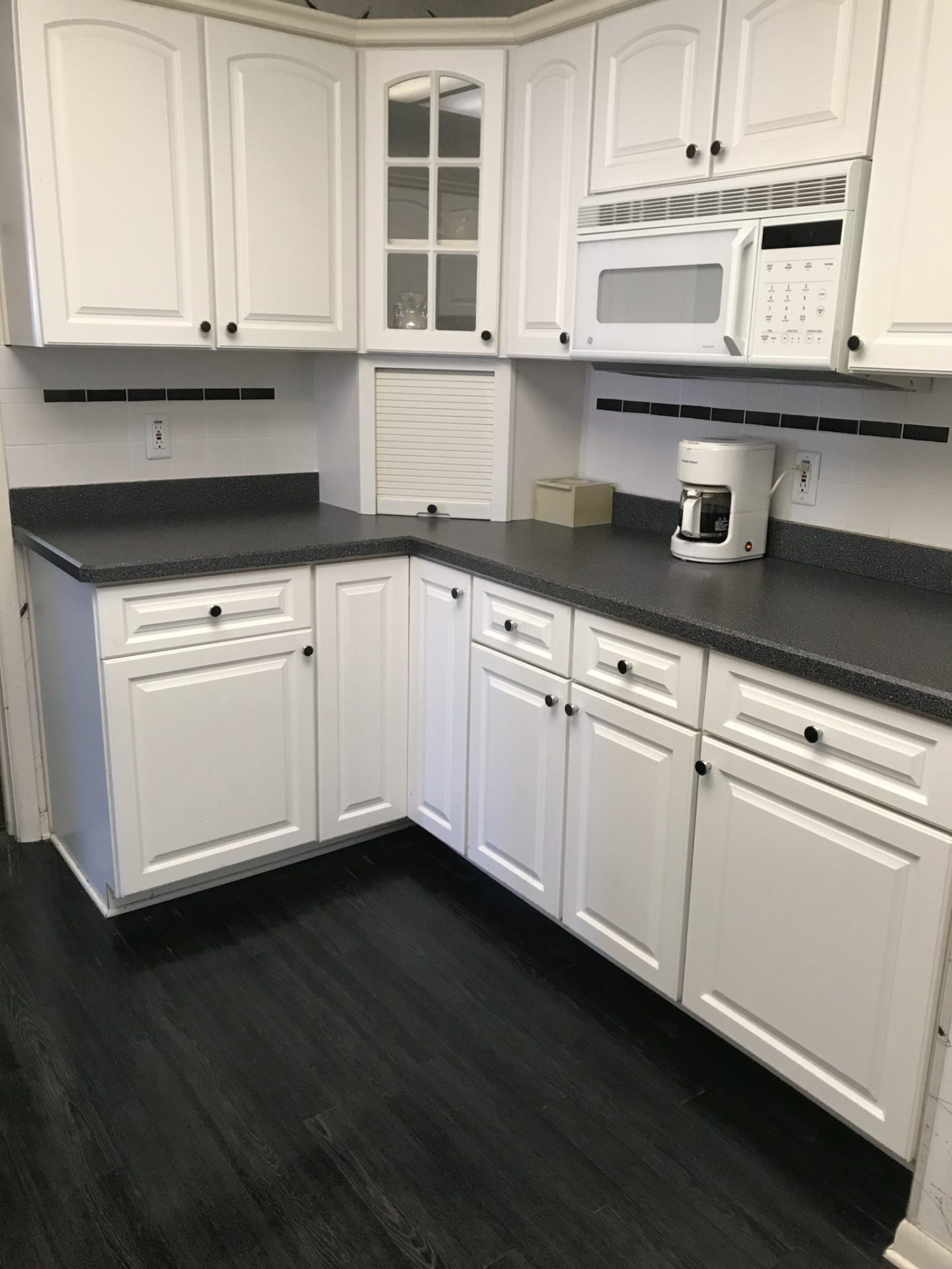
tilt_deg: -17.3
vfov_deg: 63.4
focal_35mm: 28
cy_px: 634
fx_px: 1027
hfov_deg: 49.7
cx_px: 476
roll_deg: -1.8
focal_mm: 3.99
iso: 40
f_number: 1.8
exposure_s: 1/30
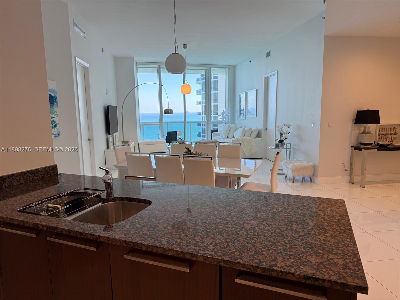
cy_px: 150
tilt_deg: -8.3
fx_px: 277
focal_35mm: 24
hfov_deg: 71.6
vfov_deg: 56.8
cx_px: 200
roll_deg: +0.5
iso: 125
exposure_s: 1/225
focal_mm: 6.76
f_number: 1.78
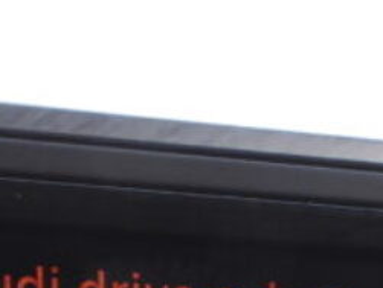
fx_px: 2260
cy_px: 648
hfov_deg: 9.6
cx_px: 2
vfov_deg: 7.0
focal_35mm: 204
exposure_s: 1/125
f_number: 3.2
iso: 100
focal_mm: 5.8
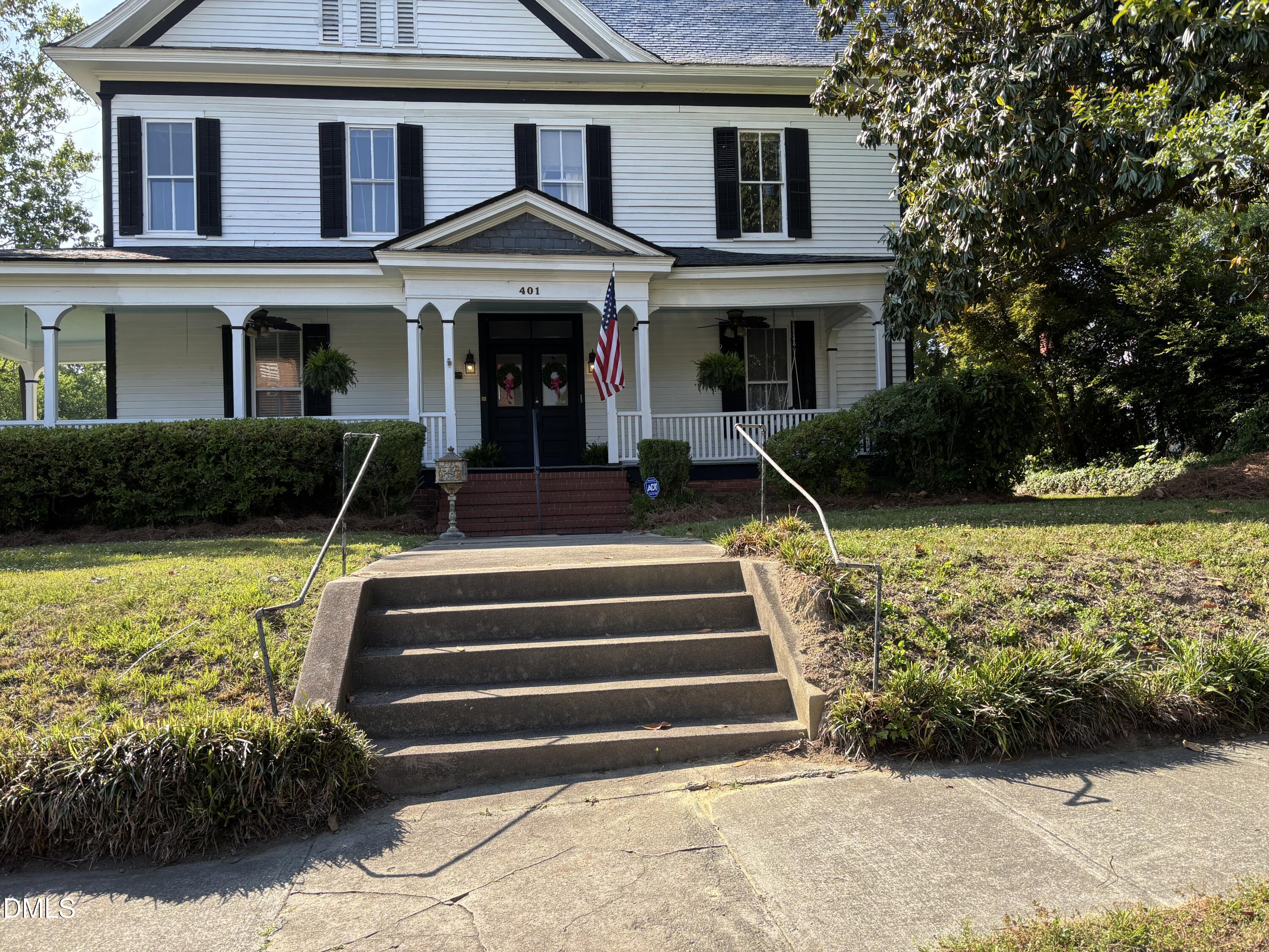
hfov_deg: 67.3
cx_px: 634
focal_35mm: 26
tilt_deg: +0.6
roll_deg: +1.1
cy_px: 476
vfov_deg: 53.1
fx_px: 953
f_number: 1.6
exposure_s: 1/775
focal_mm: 5.96
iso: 50
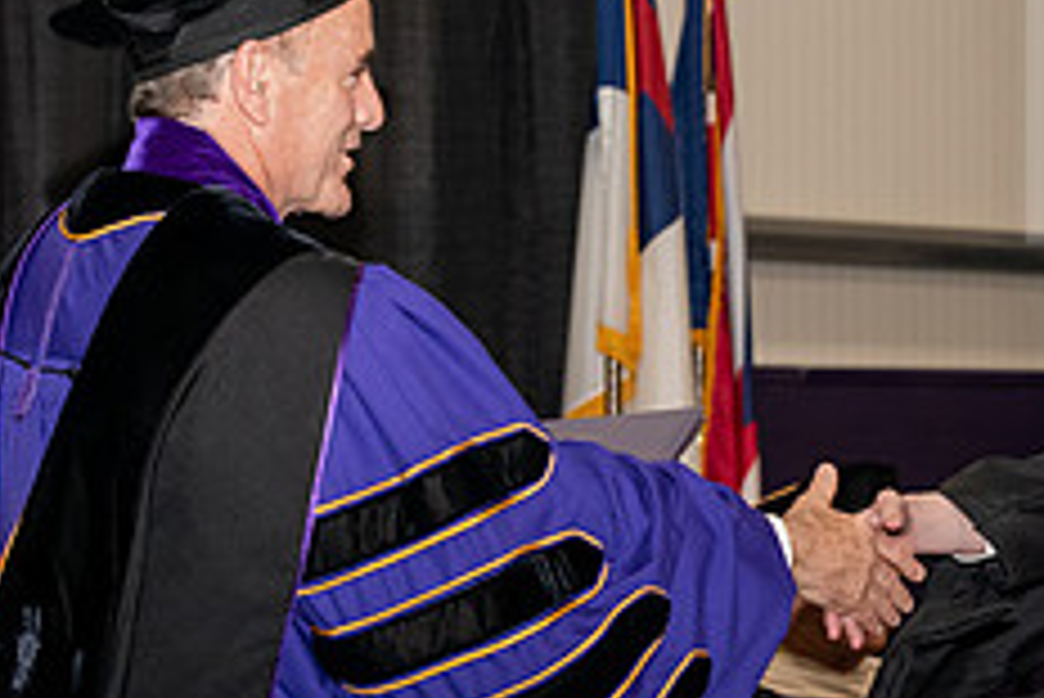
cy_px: 412
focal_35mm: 175
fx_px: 5078
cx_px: 891
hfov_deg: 11.7
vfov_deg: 7.9
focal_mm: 70
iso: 1600
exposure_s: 1/200
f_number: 5.6
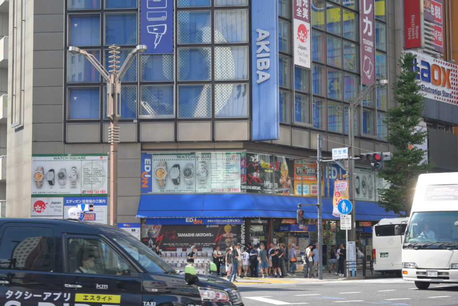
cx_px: 229
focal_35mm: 75
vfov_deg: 18.2
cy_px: 153
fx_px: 954
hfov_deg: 27.0
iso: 100
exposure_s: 1/160
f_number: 6.3
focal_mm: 50
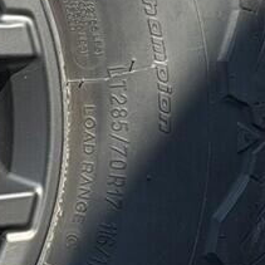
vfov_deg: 6.1
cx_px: -335
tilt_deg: -10.3
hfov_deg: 5.9
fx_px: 2503
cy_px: 97
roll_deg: +1.1
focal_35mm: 289
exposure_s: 1/1222
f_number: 1.78
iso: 64
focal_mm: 6.76
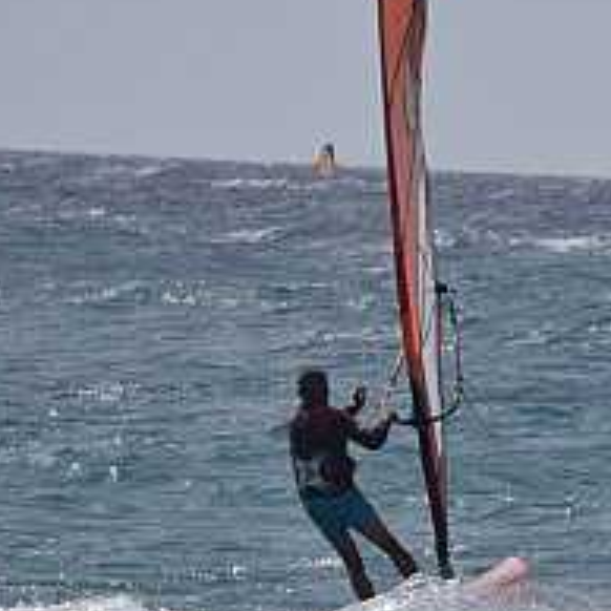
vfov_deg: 3.0
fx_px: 11785
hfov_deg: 3.0
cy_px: 441
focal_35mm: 590
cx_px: 665
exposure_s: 1/3200
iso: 200
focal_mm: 175
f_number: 5
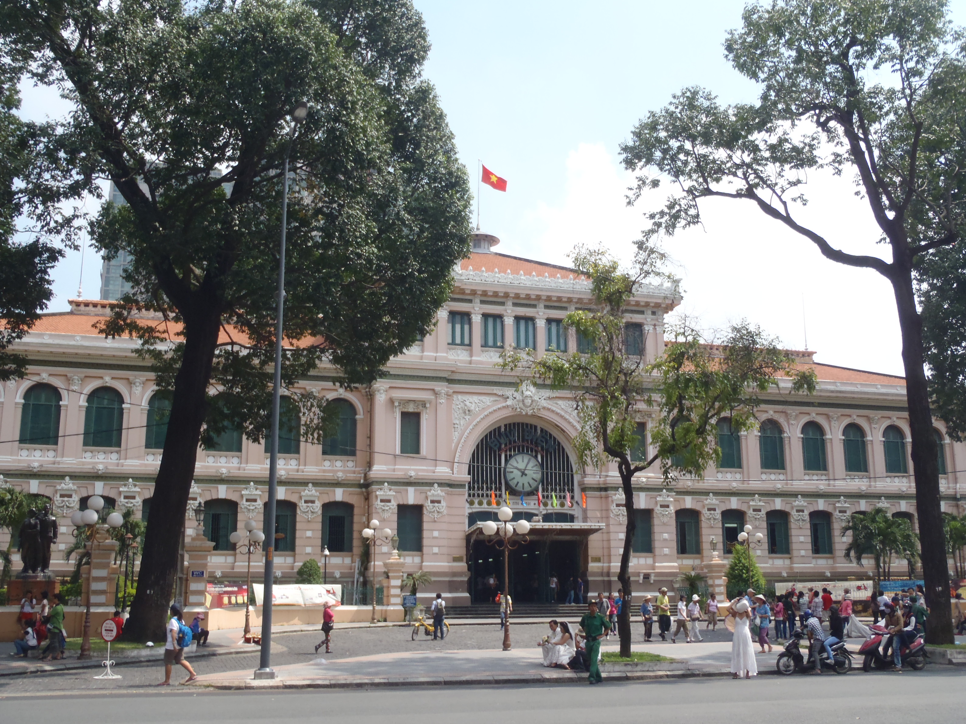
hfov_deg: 50.1
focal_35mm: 37
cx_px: 492
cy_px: 356
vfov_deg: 38.7
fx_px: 1033
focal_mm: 6.45
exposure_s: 1/80
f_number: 13
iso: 160
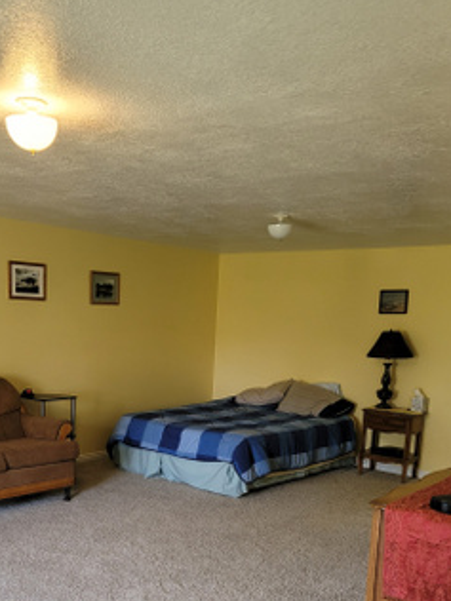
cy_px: 432
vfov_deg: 47.6
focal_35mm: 38
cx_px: 166
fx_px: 660
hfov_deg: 37.5
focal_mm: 7
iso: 320
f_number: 1.8
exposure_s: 1/119
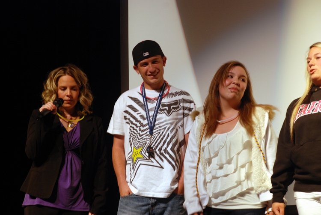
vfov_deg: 11.5
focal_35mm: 120
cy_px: 108
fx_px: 1071
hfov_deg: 17.0
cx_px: 160
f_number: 5.6
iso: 400
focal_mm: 80
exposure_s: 1/30
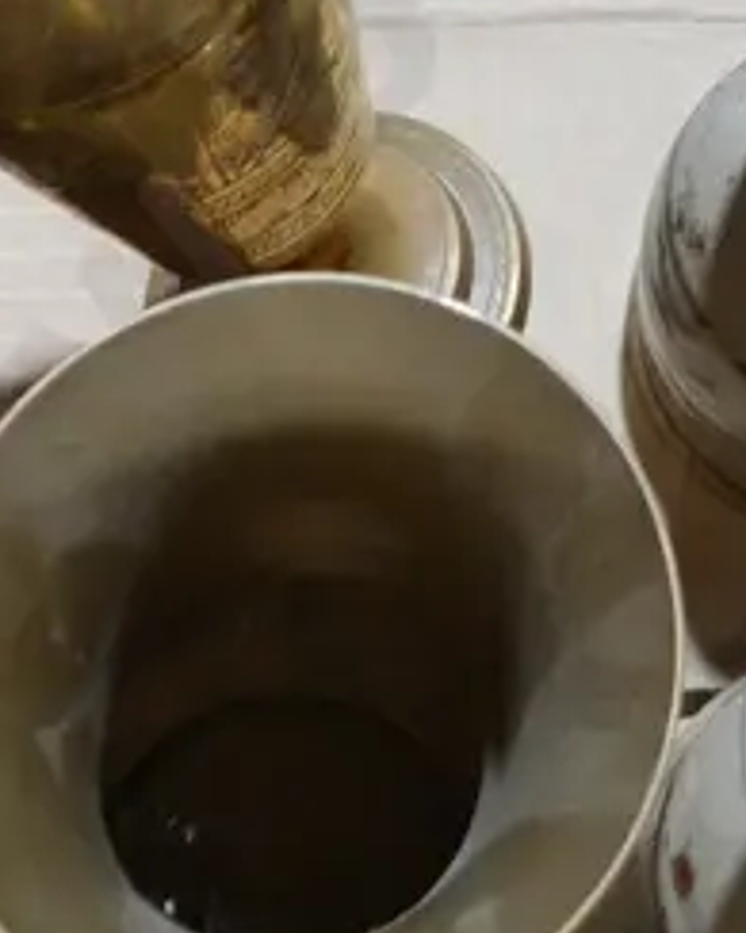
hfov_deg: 11.5
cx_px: 916
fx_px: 3618
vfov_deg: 13.3
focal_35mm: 131
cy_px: -715
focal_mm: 16
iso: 250
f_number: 3.6
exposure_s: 1/60
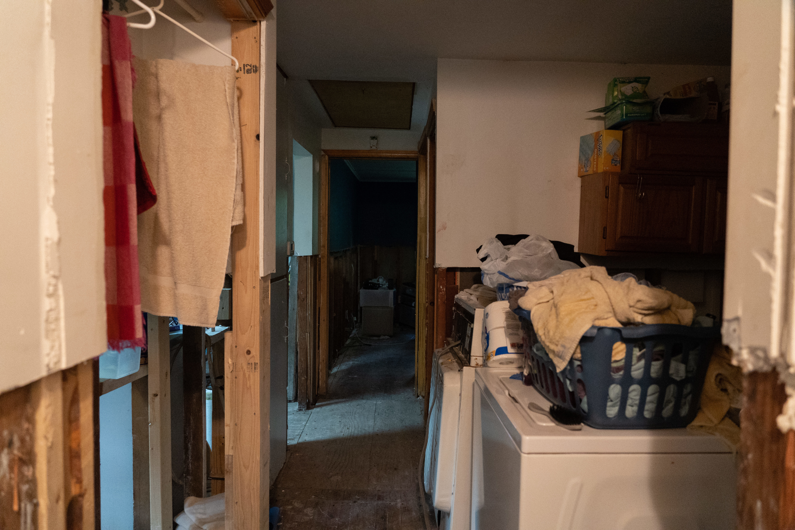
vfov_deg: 53.1
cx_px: 398
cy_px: 265
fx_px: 530
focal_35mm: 24
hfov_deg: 73.7
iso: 10000
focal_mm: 24
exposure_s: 1/80
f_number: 4
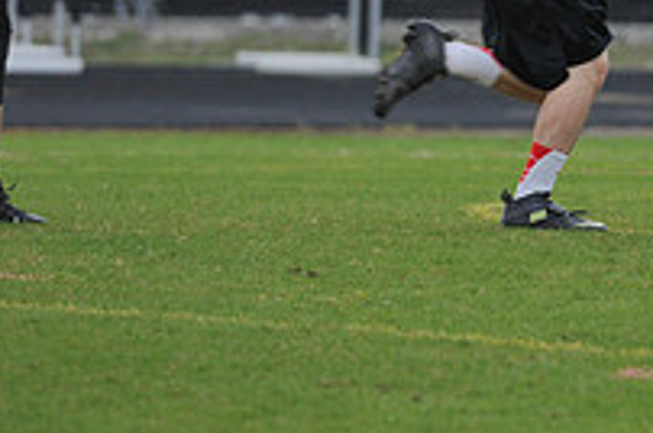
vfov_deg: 1.6
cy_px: -149
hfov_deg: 2.4
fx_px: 15611
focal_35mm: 862
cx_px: 925
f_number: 5
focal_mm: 300
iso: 1250
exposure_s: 1/400
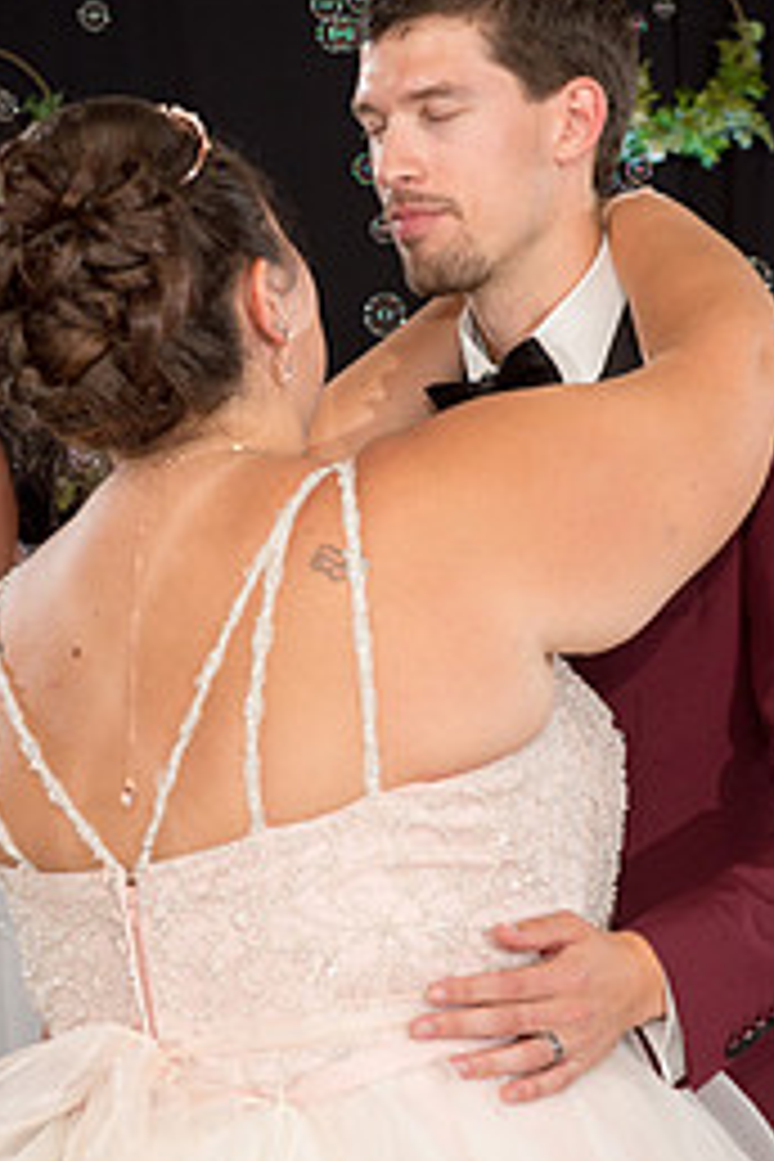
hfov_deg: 11.9
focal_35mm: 115
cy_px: 729
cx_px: 398
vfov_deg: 17.8
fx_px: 3708
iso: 800
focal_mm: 66
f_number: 5.6
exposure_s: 1/125
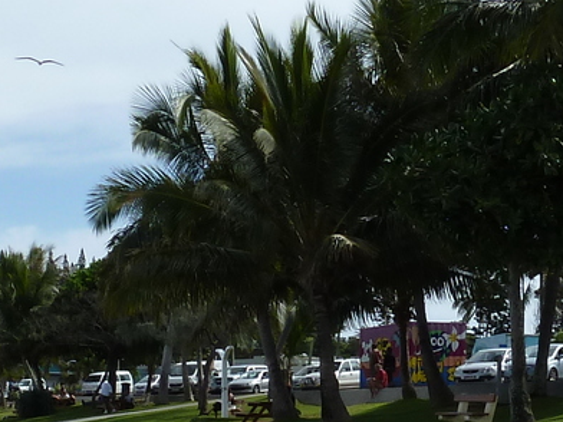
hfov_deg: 19.2
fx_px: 1659
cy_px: 388
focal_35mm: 102
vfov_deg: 14.3
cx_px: 349
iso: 80
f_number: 5
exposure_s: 1/500
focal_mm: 4.1
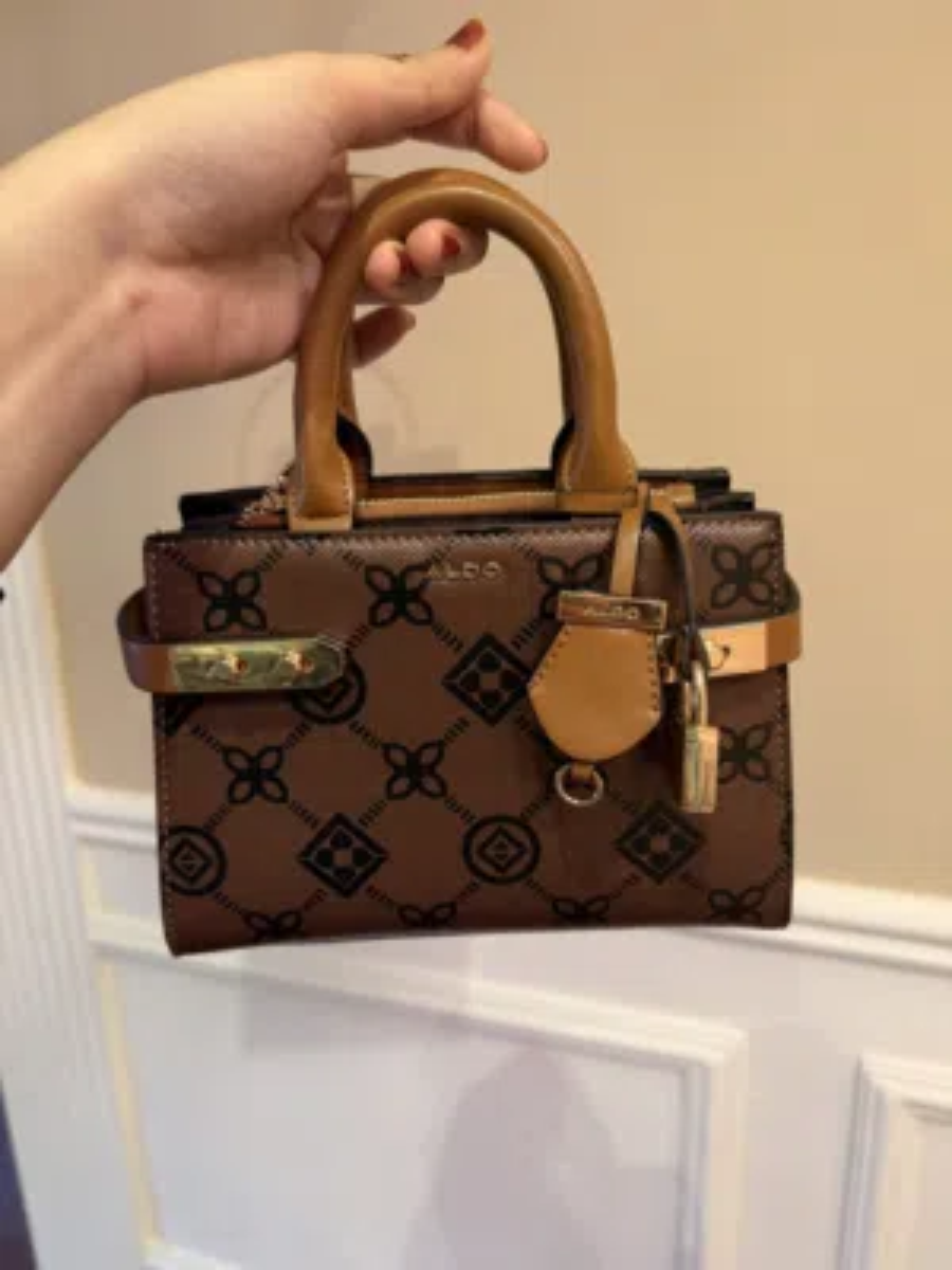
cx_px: 476
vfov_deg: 71.6
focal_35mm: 24
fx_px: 880
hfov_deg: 56.8
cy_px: 635
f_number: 1.78
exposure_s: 1/50
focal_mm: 6.76
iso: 400
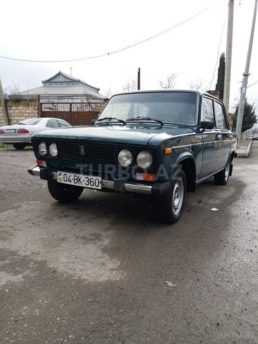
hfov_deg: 51.4
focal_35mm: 27
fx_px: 268
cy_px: 172
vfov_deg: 65.3
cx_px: 129
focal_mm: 3.7
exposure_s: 1/184
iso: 40
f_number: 1.9
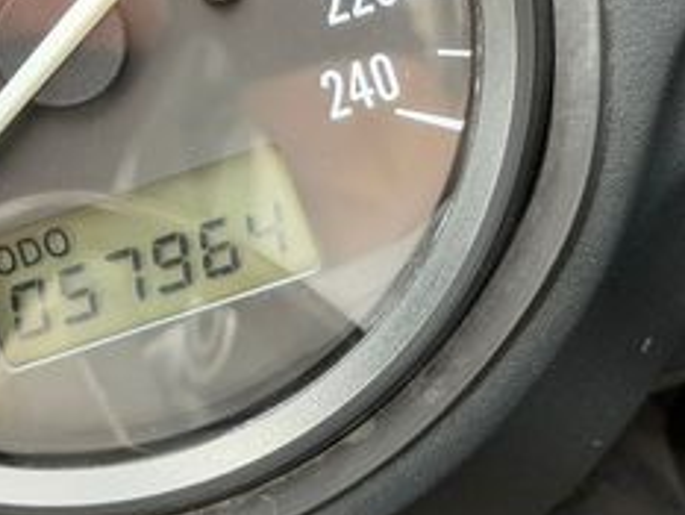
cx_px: 273
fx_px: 2613
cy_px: 29
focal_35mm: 132
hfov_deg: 14.9
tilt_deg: -45.0
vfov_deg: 11.2
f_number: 1.78
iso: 80
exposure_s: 1/232
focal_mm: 6.76
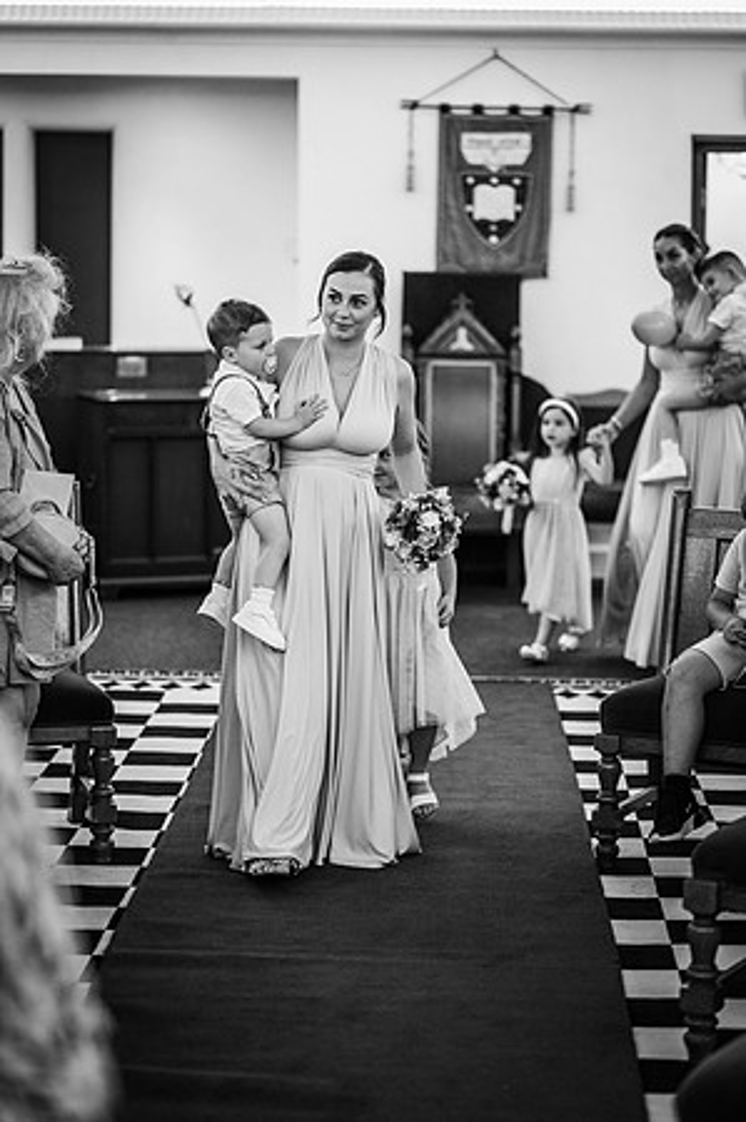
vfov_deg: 23.9
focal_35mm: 85
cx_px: 373
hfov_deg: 16.0
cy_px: 561
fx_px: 2648
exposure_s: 1/200
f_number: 1.8
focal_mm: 85
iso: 1100
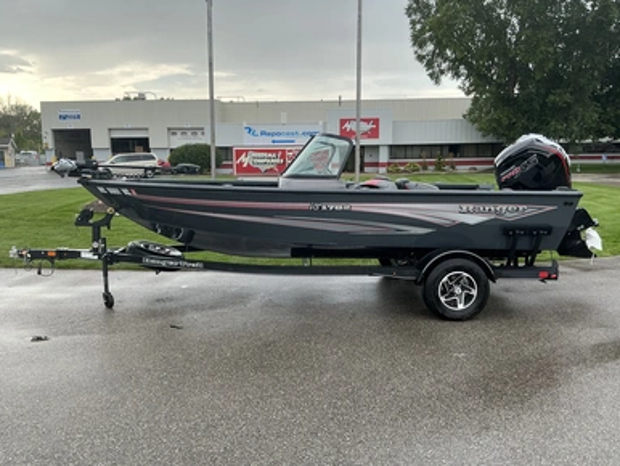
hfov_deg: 61.6
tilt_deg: -7.7
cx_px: 312
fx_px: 520
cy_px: 227
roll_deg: +1.2
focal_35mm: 29
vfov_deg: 48.3
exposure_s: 1/159
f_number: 1.8
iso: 20
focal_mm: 3
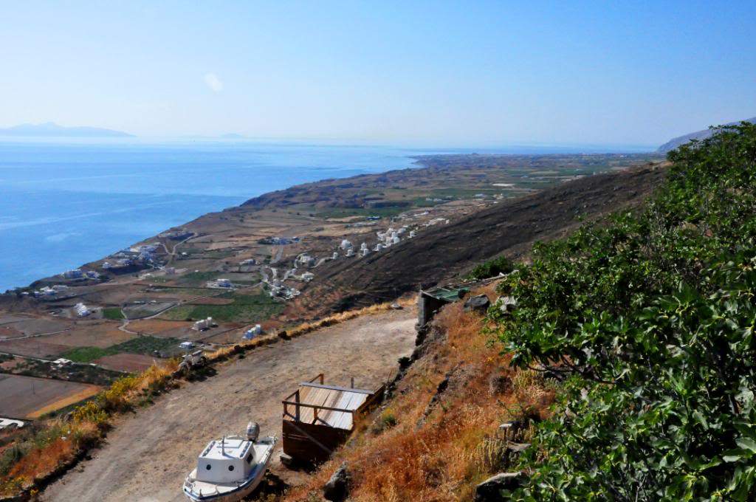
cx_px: 378
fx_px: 692
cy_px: 251
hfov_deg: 57.3
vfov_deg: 39.9
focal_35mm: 33
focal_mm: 22
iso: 3200
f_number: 18
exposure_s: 1/1250
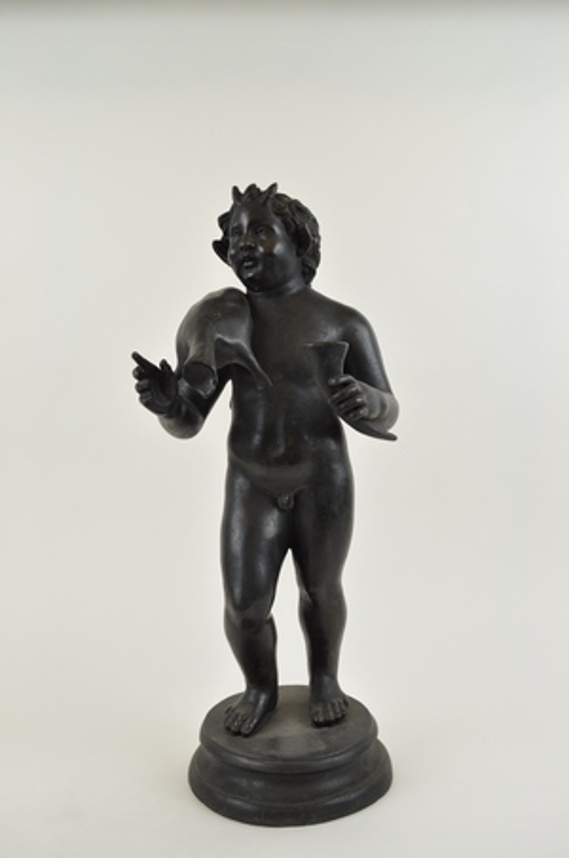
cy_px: 429
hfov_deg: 39.9
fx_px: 785
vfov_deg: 57.3
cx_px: 284
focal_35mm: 33
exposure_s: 1/125
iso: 400
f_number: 5.6
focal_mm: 22
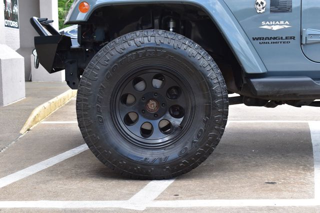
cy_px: 106
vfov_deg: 22.6
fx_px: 533
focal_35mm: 60
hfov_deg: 33.4
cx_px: 160
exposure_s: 1/160
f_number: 9
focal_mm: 40
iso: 400
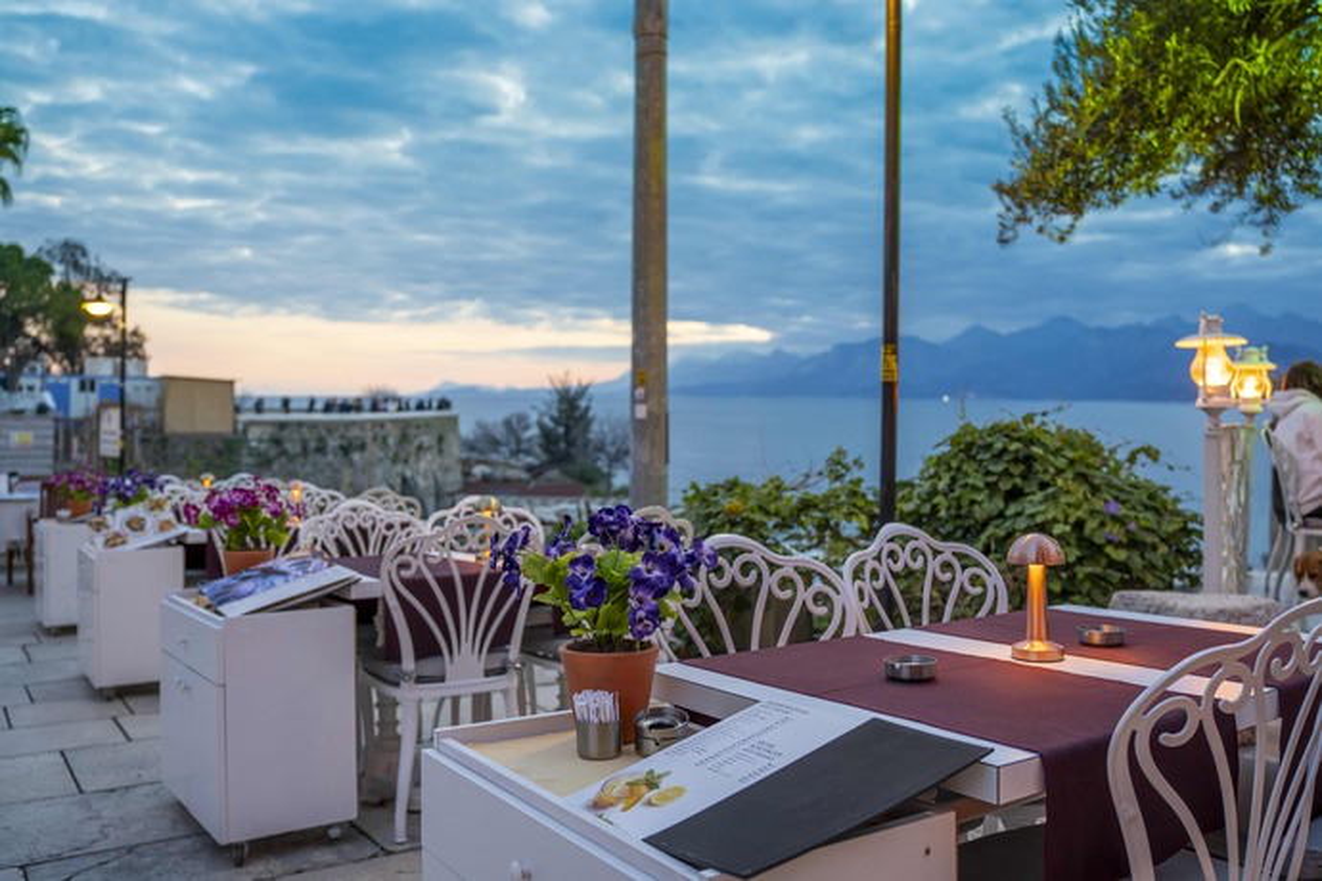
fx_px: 1028
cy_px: 440
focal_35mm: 28
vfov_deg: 46.4
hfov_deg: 65.5
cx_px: 661
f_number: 3.2
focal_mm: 28
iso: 800
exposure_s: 1/160
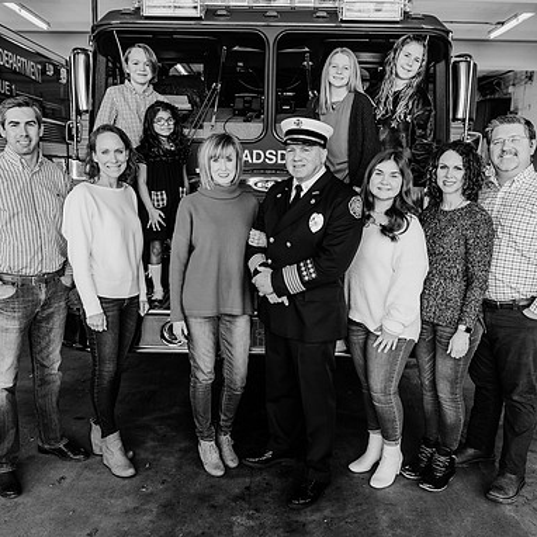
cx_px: 259
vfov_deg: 52.5
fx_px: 544
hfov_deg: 52.5
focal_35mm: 31
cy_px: 271
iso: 400
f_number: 3.2
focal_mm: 24
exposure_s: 1/250
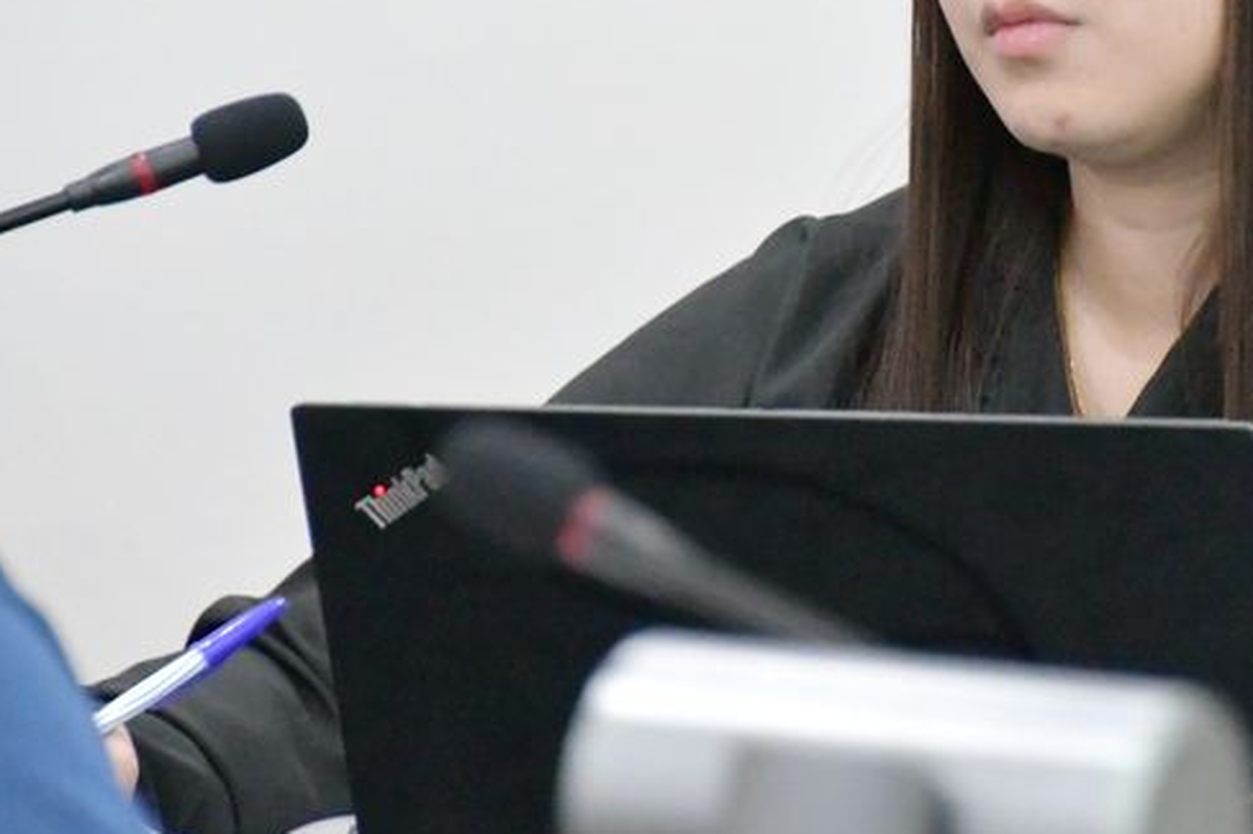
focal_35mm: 550
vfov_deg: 2.5
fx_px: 19136
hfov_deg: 3.7
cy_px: 201
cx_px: 963
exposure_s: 1/200
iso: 12800
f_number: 6
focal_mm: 175
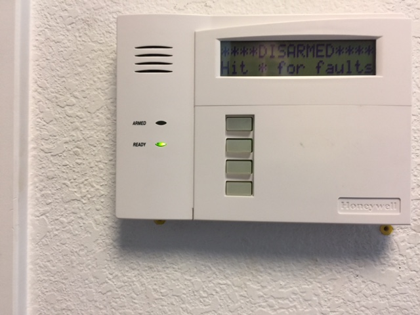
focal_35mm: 29
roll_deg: -1.1
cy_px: 158
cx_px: 210
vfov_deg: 48.2
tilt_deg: +1.8
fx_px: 352
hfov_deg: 61.7
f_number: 2.2
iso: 40
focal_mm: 4.15
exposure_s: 1/15
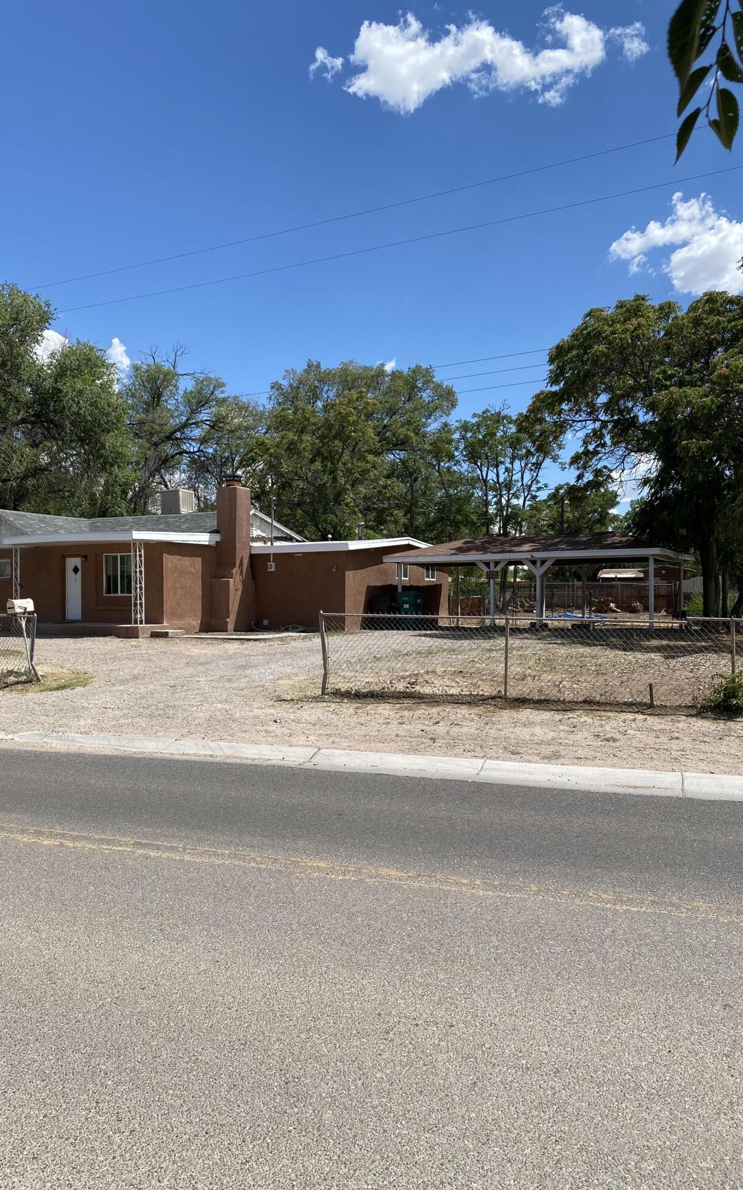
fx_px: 907
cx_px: 315
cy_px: 602
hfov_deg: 44.4
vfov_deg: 66.5
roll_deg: +1.1
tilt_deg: +0.8
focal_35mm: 28
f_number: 1.8
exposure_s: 1/3125
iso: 32
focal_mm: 4.25
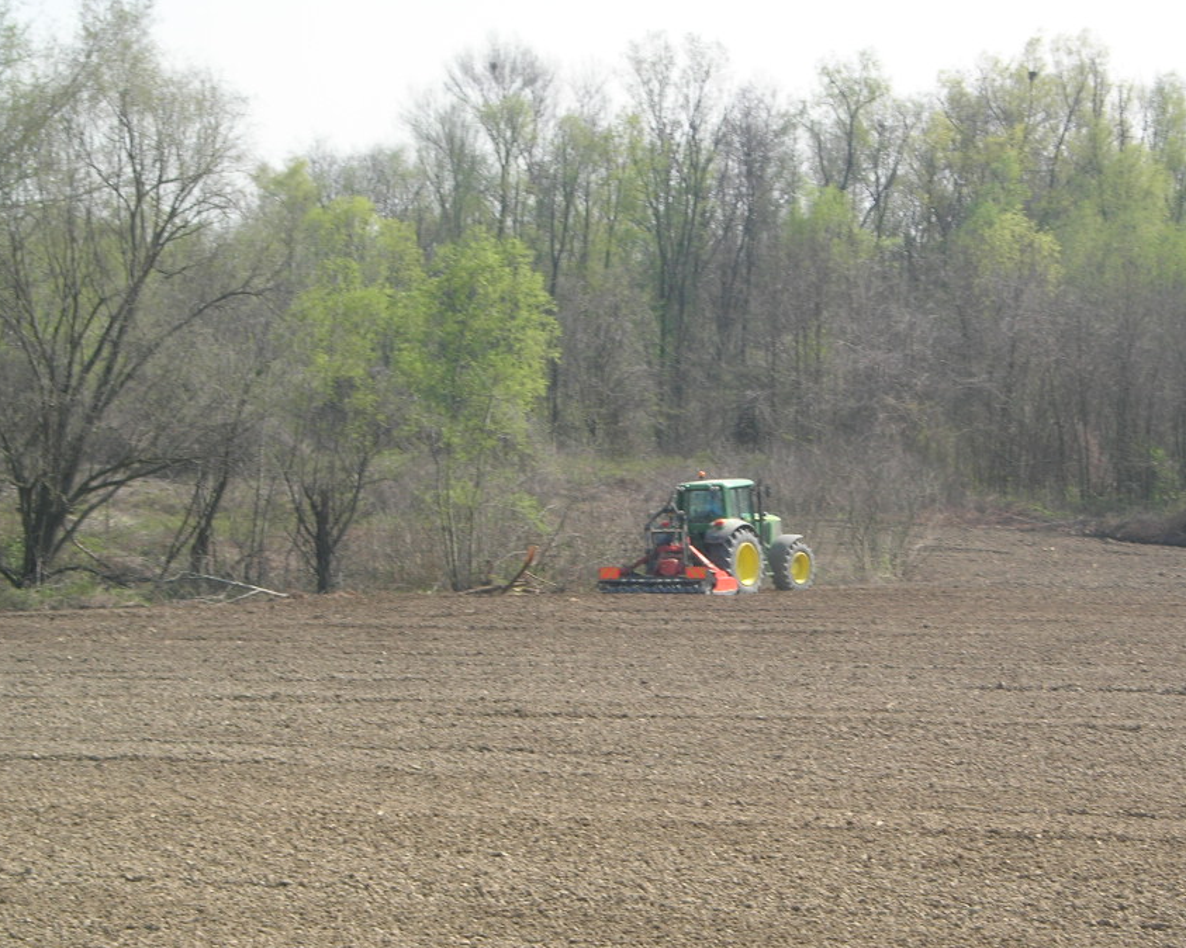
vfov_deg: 11.5
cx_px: 713
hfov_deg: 14.4
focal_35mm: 134
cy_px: 512
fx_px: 4702
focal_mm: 23.4
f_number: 8.2
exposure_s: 1/110
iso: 64
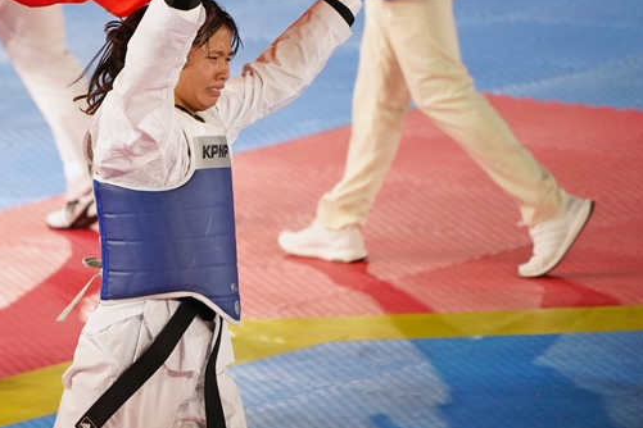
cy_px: 135
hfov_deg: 2.9
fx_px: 12823
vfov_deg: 1.9
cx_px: 126
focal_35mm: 718
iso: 6400
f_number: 5.6
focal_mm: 400
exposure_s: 1/1000
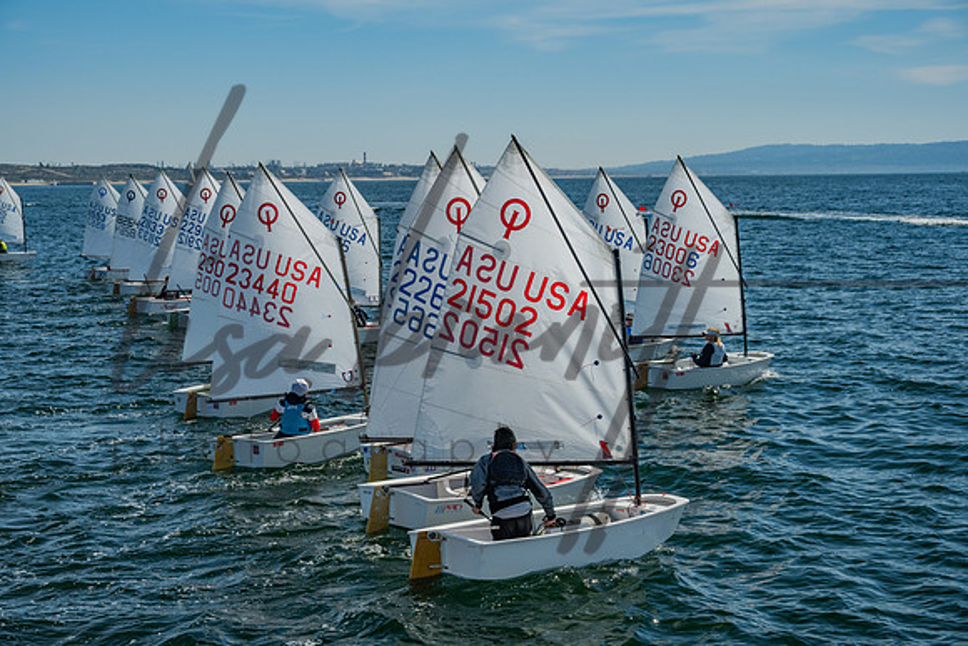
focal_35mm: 69
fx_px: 1856
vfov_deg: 19.7
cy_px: 323
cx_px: 484
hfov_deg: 29.2
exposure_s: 1/640
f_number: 8
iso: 100
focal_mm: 69
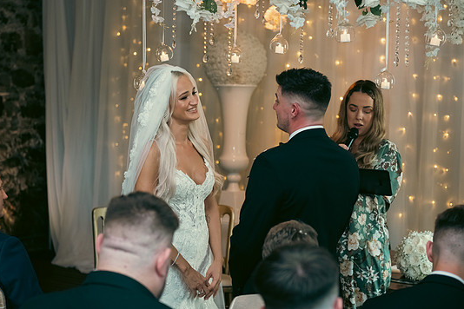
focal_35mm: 76
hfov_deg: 26.6
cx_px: 213
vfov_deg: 17.9
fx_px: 979
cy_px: 153
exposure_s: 1/160
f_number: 3.5
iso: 1250
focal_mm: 70
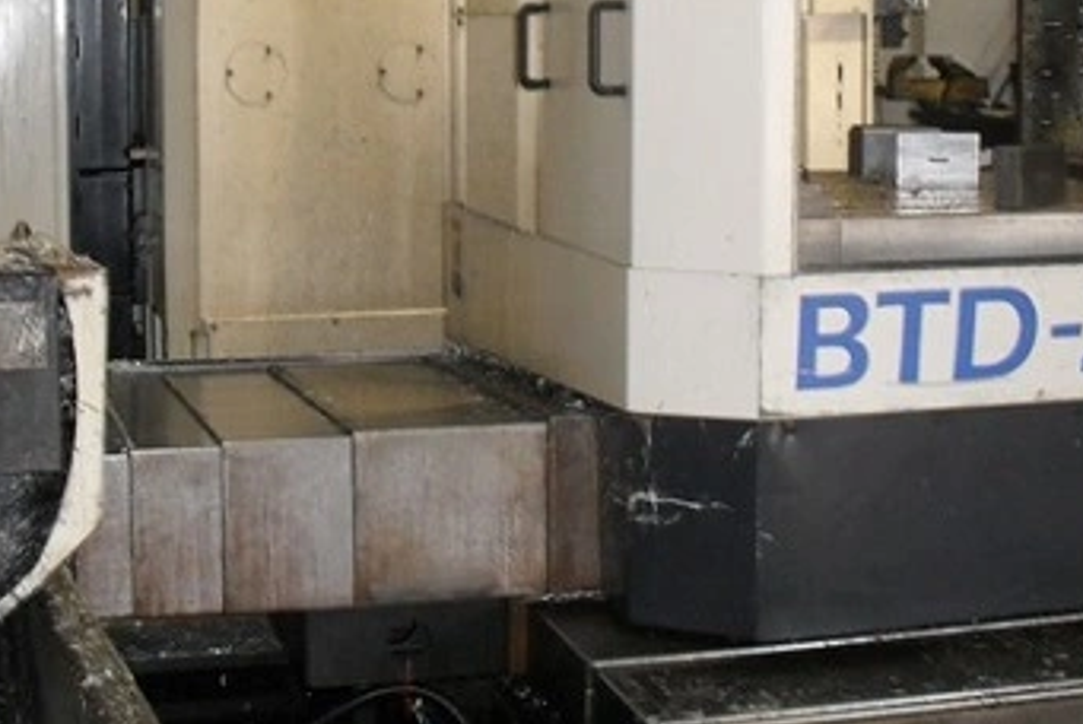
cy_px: 121
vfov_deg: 21.0
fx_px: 1927
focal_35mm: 64
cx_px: 556
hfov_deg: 31.4
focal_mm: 6.3
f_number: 3.2
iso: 200
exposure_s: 1/45
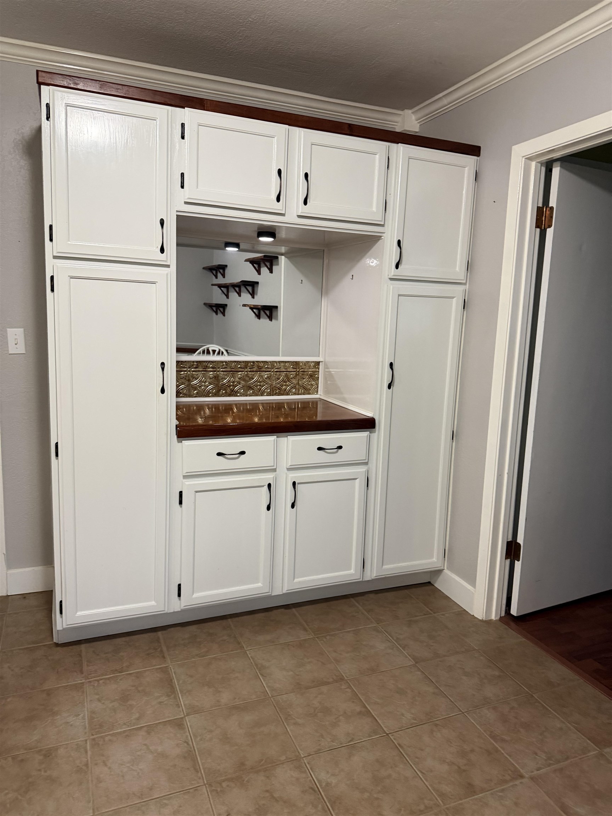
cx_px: 306
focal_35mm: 24
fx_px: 566
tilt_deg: -5.5
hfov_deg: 56.8
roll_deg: -3.4
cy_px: 408
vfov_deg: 71.6
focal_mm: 6.76
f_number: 1.78
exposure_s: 1/60
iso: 320
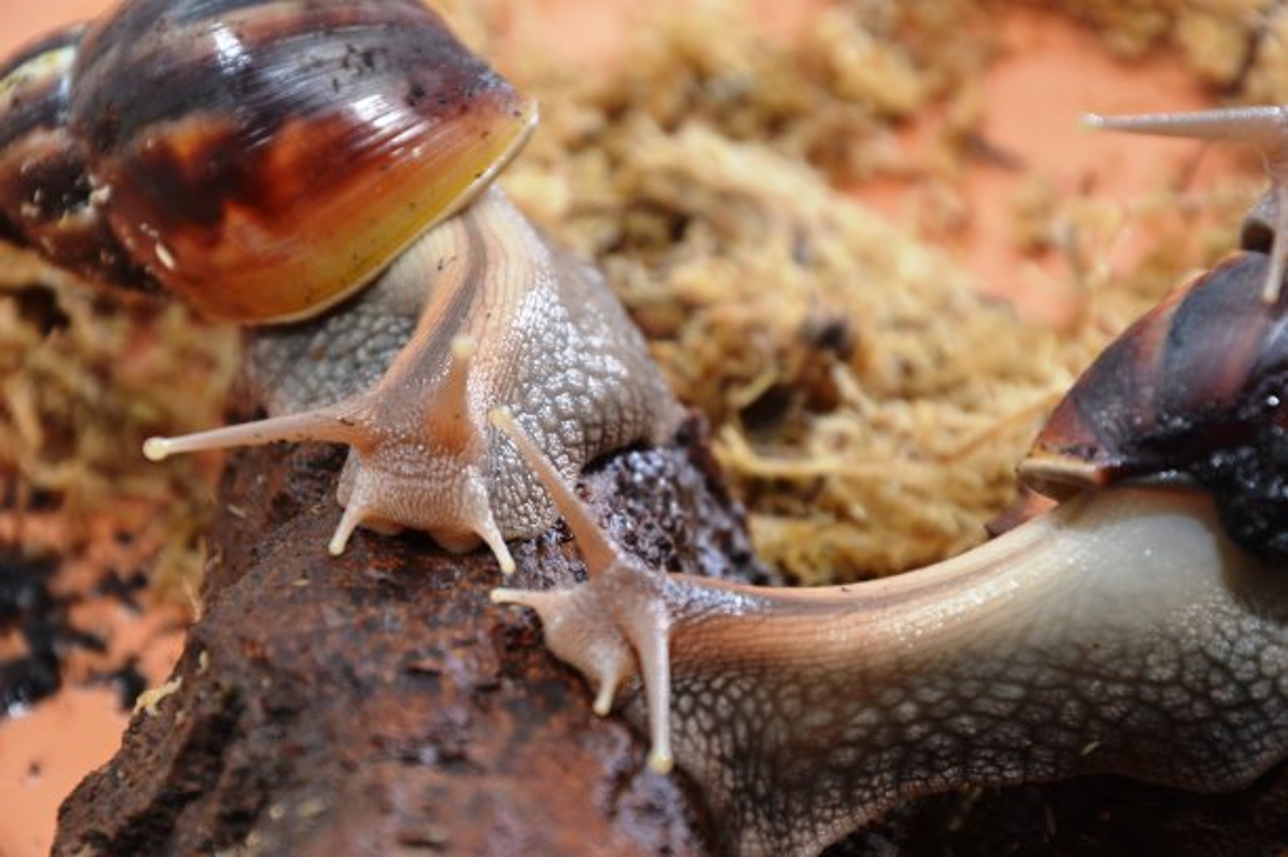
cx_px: 644
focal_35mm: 158
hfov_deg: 13.1
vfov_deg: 8.7
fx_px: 5630
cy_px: 428
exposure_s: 1/60
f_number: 8
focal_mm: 105
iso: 560
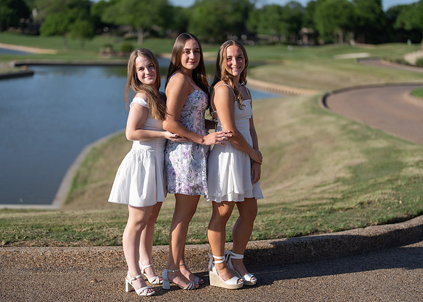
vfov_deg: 25.7
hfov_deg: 35.5
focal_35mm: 55
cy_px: 151
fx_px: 661
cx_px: 212
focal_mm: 50
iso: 100
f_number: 1.2
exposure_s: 1/10000
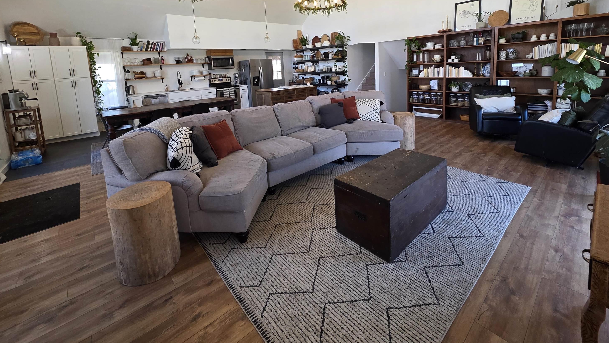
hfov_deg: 103.0
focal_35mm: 15
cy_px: 102
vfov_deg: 67.6
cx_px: 311
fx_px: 242
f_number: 1.9
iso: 200
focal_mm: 2.2
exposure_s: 1/120
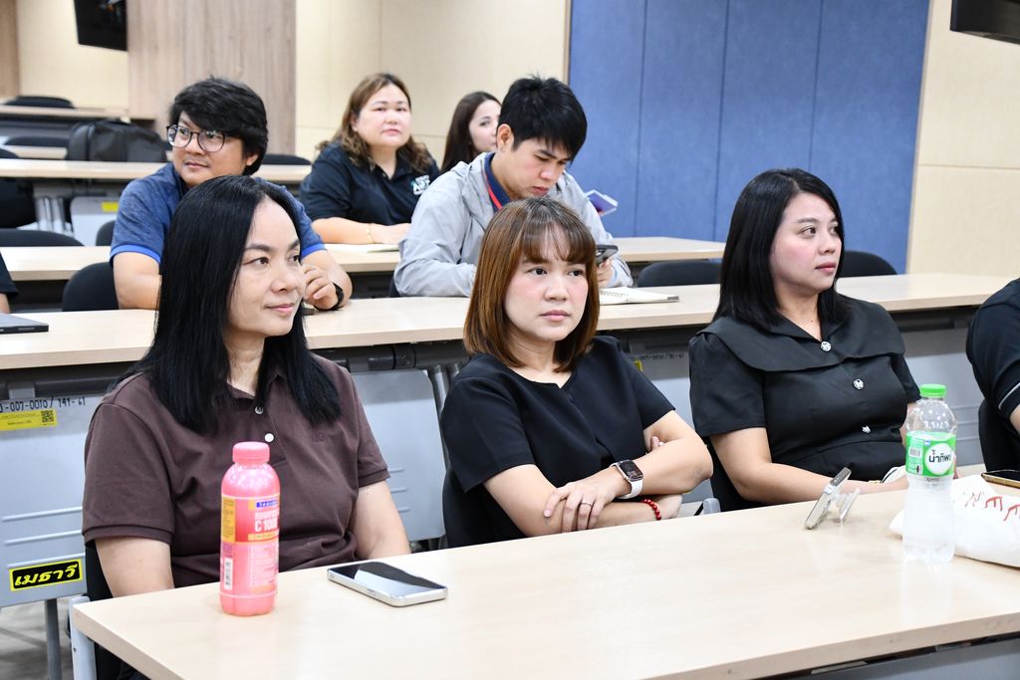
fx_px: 1700
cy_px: 340
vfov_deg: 22.6
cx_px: 510
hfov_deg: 33.4
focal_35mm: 60
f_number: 4.2
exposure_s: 1/100
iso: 3200
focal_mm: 40
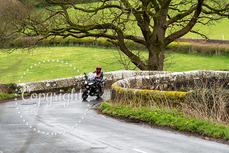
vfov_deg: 7.1
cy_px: 76
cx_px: 114
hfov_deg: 10.6
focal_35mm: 194
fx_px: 1234
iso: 1250
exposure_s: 1/1000
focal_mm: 194
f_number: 4
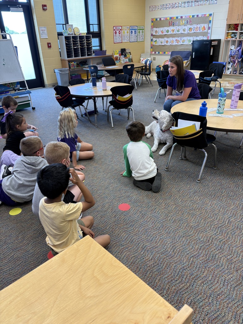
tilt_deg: -26.5
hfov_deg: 53.1
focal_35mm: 26
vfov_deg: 67.3
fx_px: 243
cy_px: 162
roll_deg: +2.5
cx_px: 122
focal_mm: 5.96
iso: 80
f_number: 1.6
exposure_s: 1/60
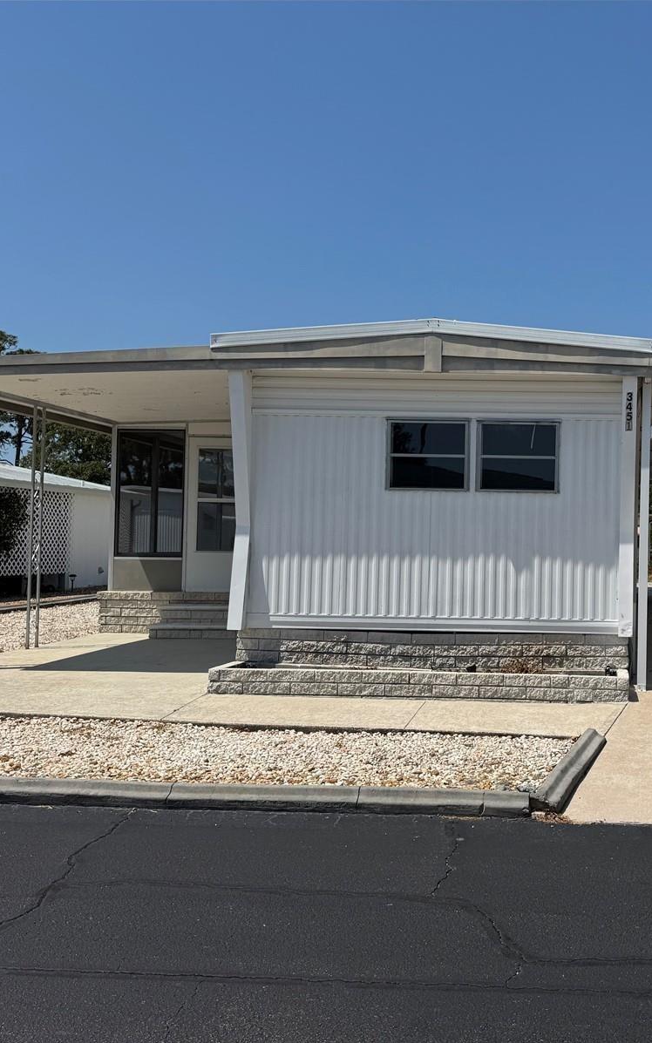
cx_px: 543
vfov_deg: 56.7
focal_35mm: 34
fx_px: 967
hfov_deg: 35.8
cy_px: 522
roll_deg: -1.0
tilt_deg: +1.3
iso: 80
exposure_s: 1/9009
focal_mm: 6.76
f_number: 1.78
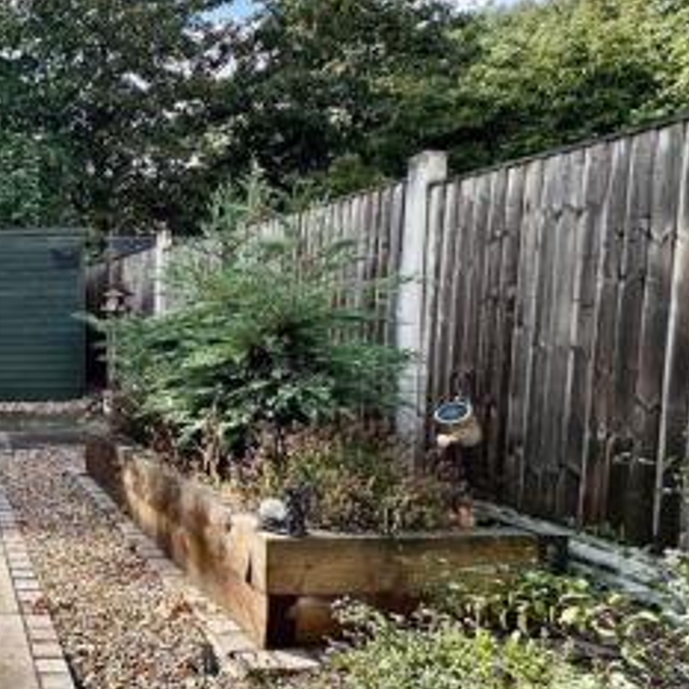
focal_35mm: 31
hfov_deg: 41.0
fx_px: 698
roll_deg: +0.5
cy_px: 377
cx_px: -84
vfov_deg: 52.5
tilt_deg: -4.2
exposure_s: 1/399
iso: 40
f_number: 2.2
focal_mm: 2.22
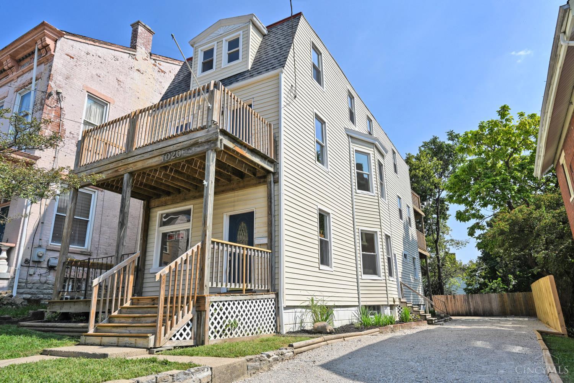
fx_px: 351
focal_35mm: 22
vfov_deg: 57.2
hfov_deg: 78.6
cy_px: 192
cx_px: 287
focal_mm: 22
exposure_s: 1/200
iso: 100
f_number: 11
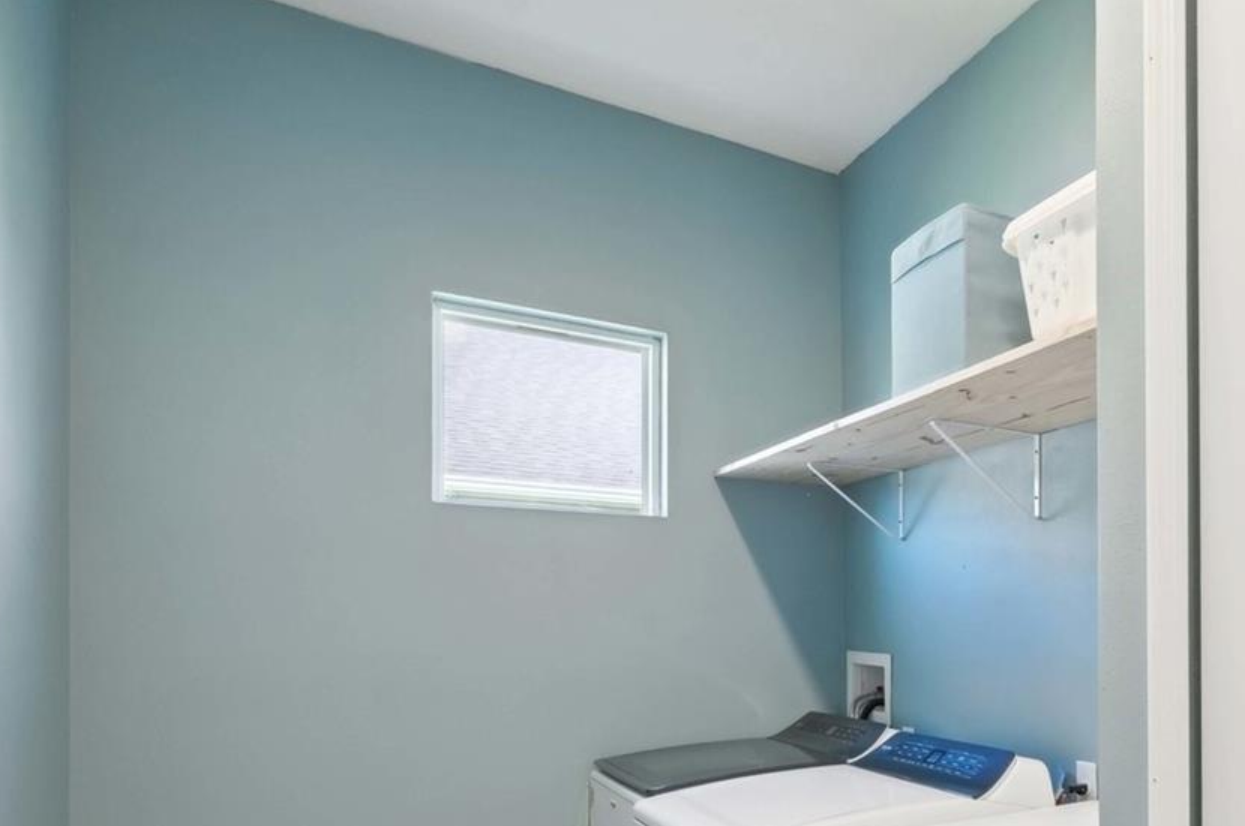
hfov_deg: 56.3
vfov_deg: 46.4
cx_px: 1162
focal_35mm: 27
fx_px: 932
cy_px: 602
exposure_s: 1/20
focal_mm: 14
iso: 400
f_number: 8
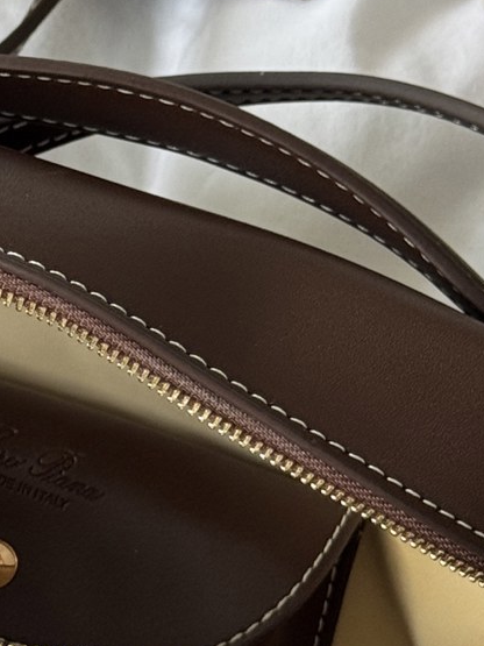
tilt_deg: -61.9
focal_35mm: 173
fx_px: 3226
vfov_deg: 11.4
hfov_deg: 8.5
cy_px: 448
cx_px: -100
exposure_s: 1/60
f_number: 1.78
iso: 125
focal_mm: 6.76
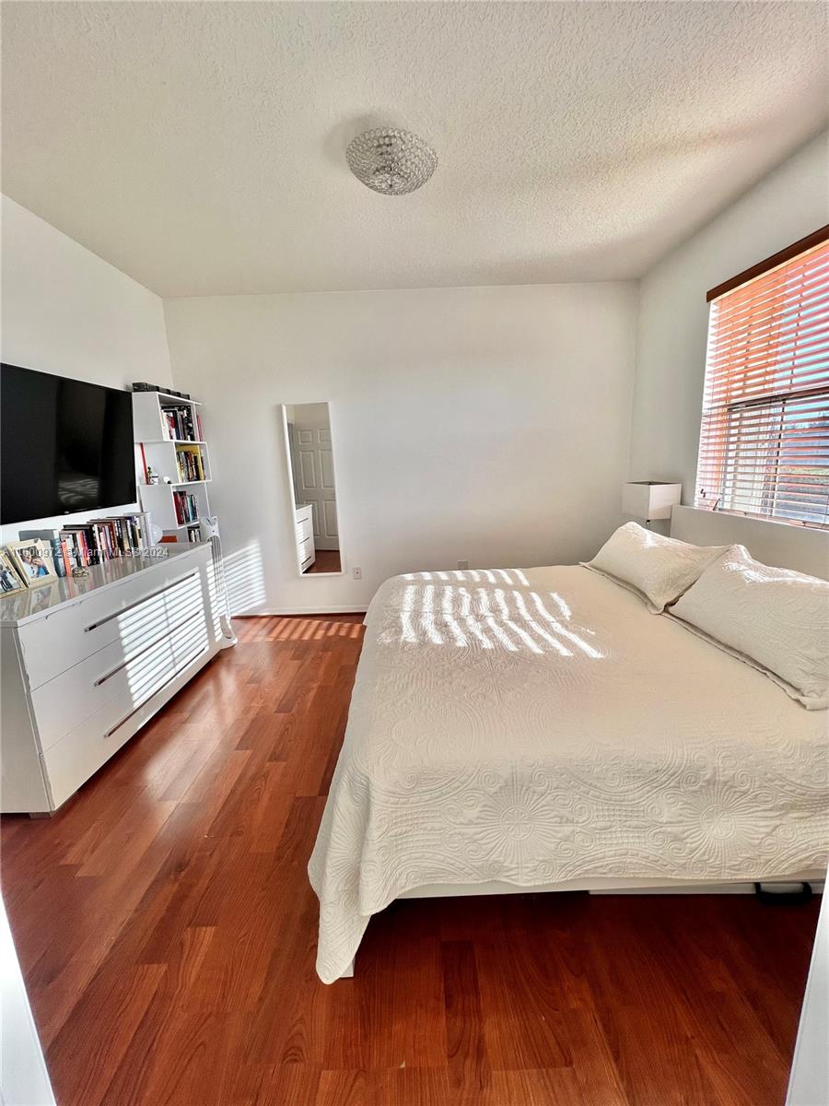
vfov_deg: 106.2
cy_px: 553
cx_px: 414
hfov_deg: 89.9
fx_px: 415
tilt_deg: -11.2
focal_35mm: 13
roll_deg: +2.6
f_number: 1.8
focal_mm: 1.57
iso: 40
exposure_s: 1/122
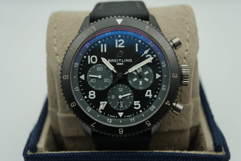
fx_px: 234
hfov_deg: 54.4
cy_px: 80
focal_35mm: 35
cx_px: 120
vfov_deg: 37.9
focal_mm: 35
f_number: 5
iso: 400
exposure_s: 1/250
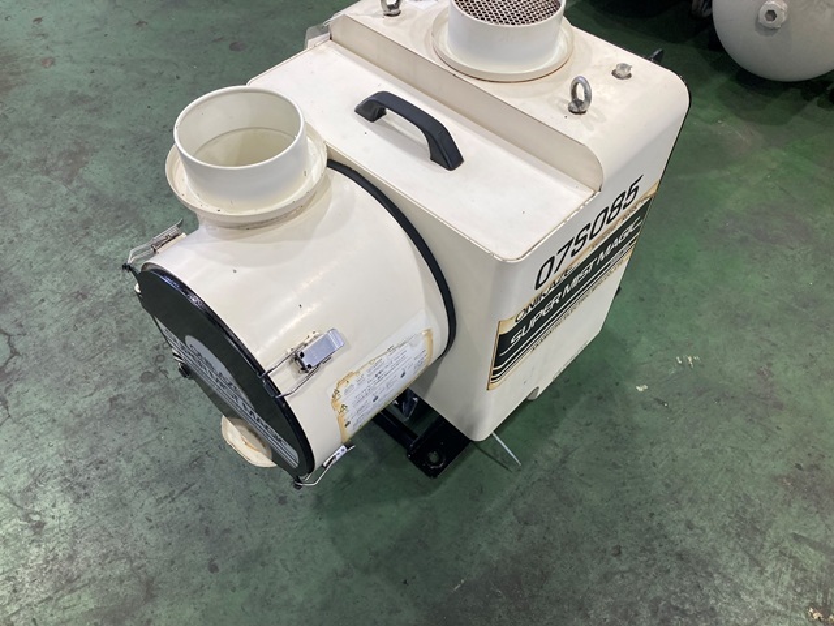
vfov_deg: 49.7
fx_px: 675
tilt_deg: -52.7
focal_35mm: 28
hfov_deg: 63.4
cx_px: 417
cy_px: 313
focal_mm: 3.99
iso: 80
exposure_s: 1/91
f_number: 1.8
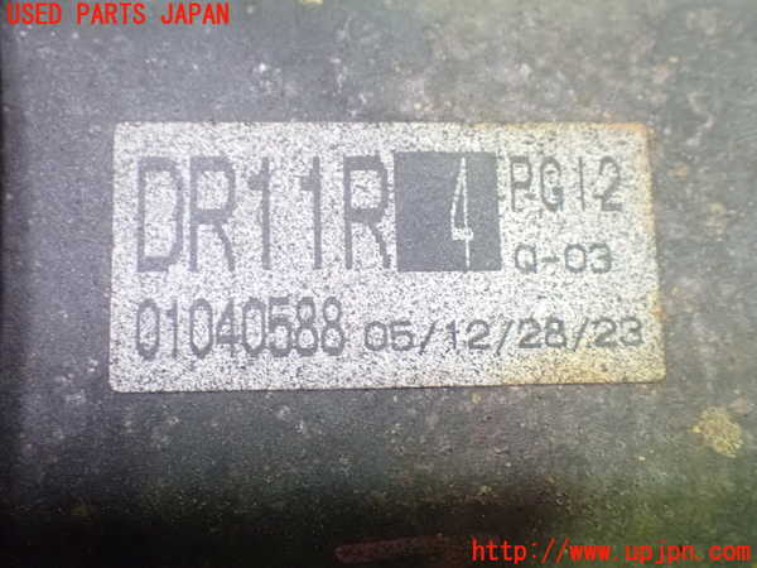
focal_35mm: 47
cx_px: 378
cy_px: 284
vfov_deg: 30.9
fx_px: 1028
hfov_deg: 40.4
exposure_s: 1/25
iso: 1600
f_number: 3.1
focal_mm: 8.4
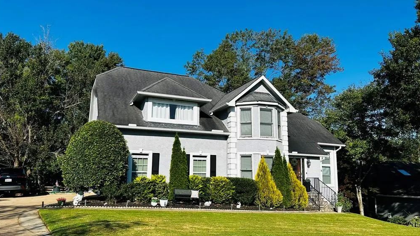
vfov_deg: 40.1
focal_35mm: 29
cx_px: 212
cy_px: 134
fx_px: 323
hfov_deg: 66.1
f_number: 1.5
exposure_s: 1/4274
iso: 50
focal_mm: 5.7
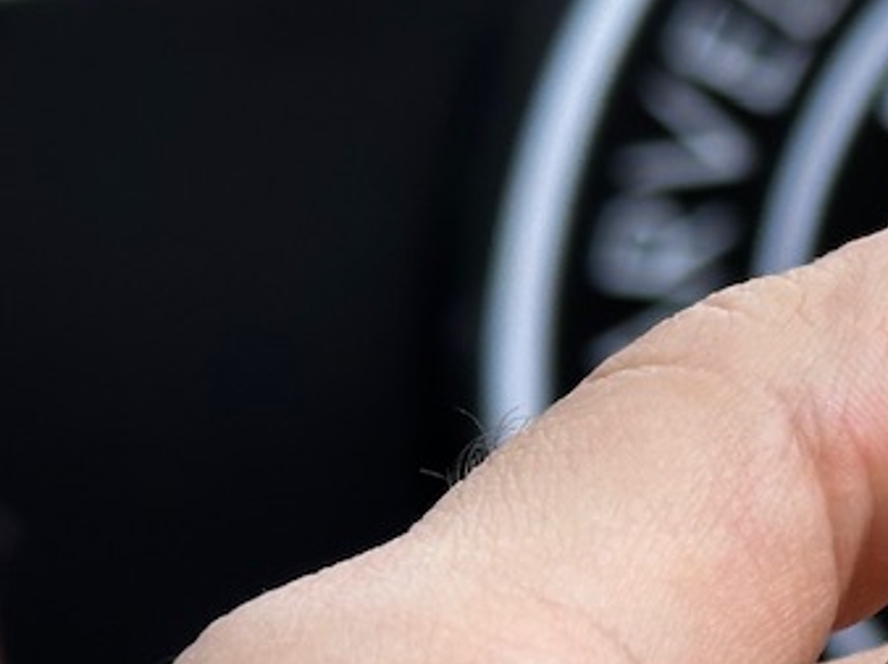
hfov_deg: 10.2
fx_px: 4666
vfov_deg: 8.1
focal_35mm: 182
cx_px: 1676
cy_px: 520
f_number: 1.78
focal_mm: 6.86
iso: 50
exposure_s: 1/133
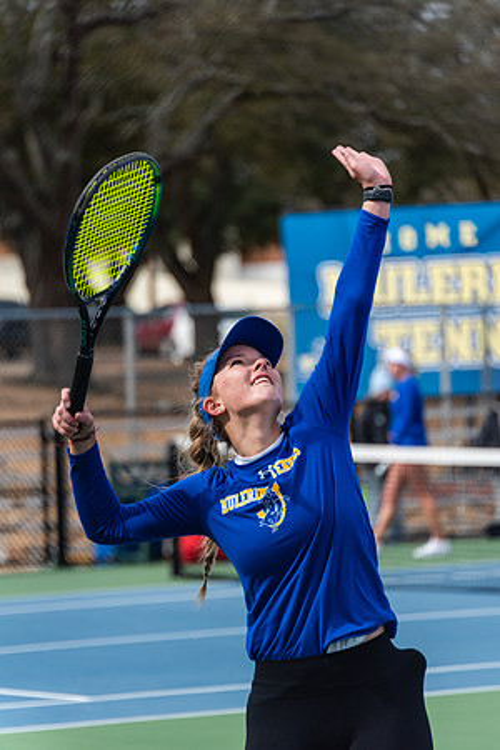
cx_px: 250
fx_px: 4791
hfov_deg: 6.0
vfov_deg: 9.0
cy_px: 375
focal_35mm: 230
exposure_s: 1/2500
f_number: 5.6
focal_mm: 230
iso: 640
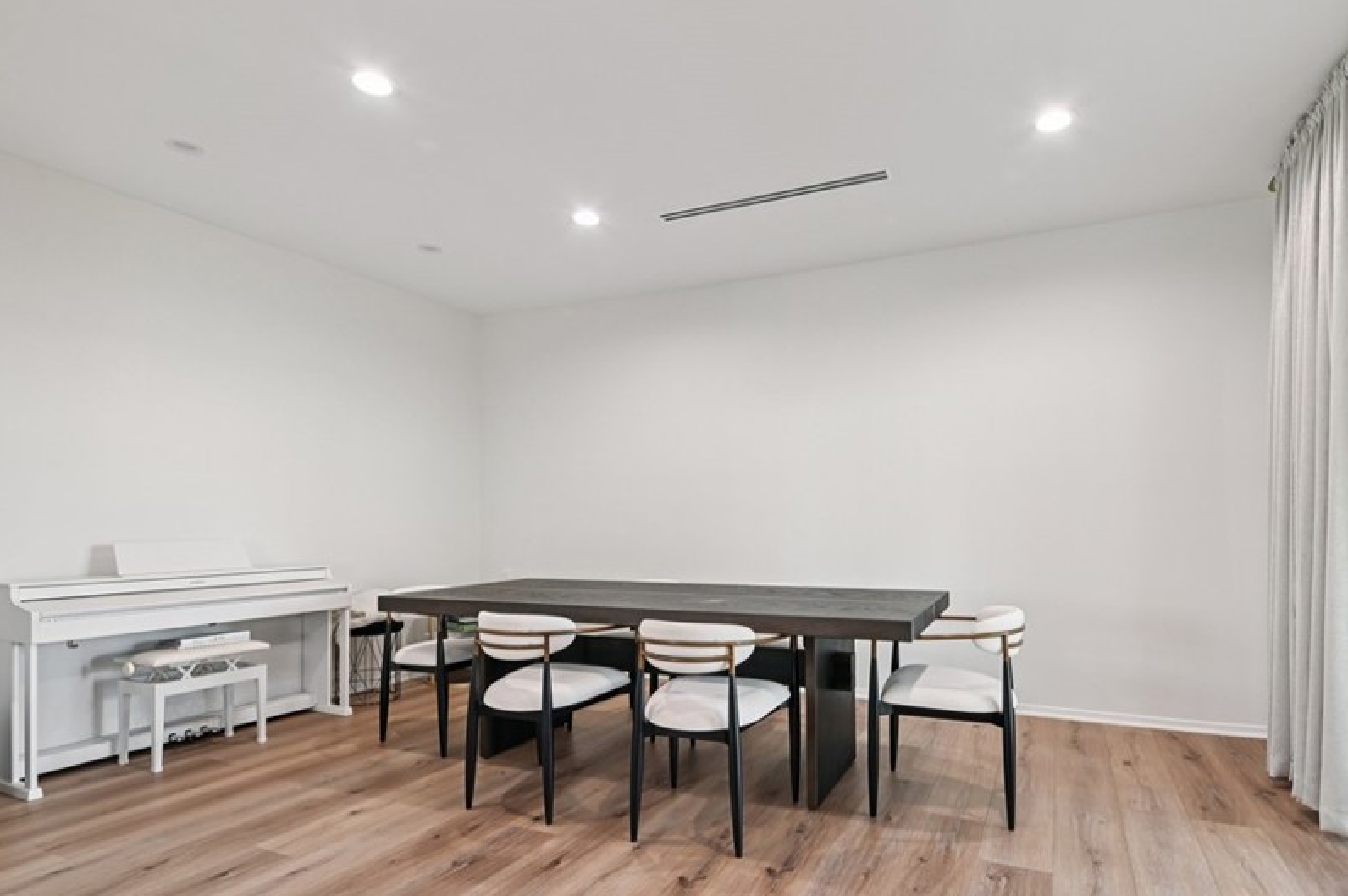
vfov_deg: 66.5
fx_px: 673
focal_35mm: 18
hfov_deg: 89.7
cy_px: 547
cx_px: 754
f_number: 8
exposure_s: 1/8
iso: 250
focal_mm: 14
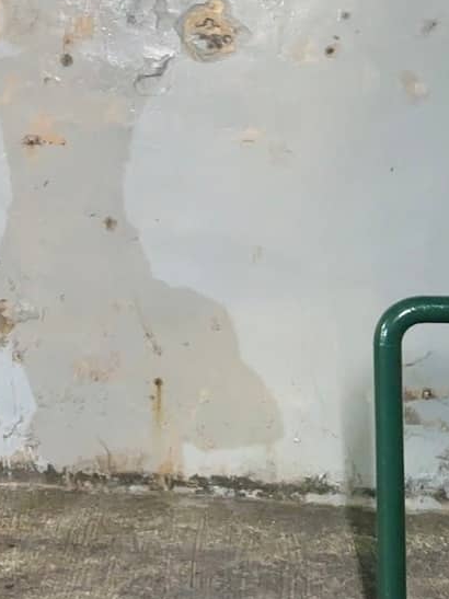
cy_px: -50
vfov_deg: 20.4
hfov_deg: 15.2
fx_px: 1592
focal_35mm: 92
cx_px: -157
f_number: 1.78
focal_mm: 6.86
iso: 1000
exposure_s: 1/50
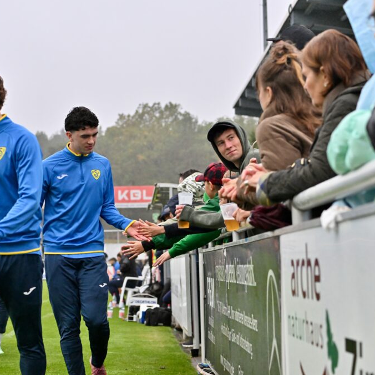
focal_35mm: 103
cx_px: 125
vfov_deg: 16.9
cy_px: 187
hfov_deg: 16.9
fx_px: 1262
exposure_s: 1/1600
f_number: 4.5
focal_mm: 80
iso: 3200
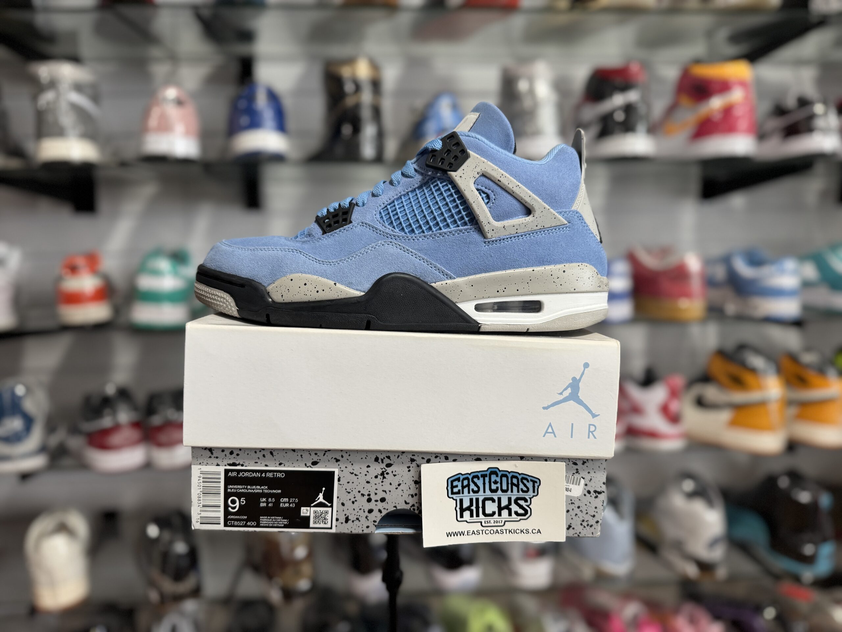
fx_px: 584
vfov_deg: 56.8
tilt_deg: -8.6
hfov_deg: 71.6
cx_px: 421
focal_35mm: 24
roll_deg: +1.6
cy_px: 316
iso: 160
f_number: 1.78
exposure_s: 1/60
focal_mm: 6.76
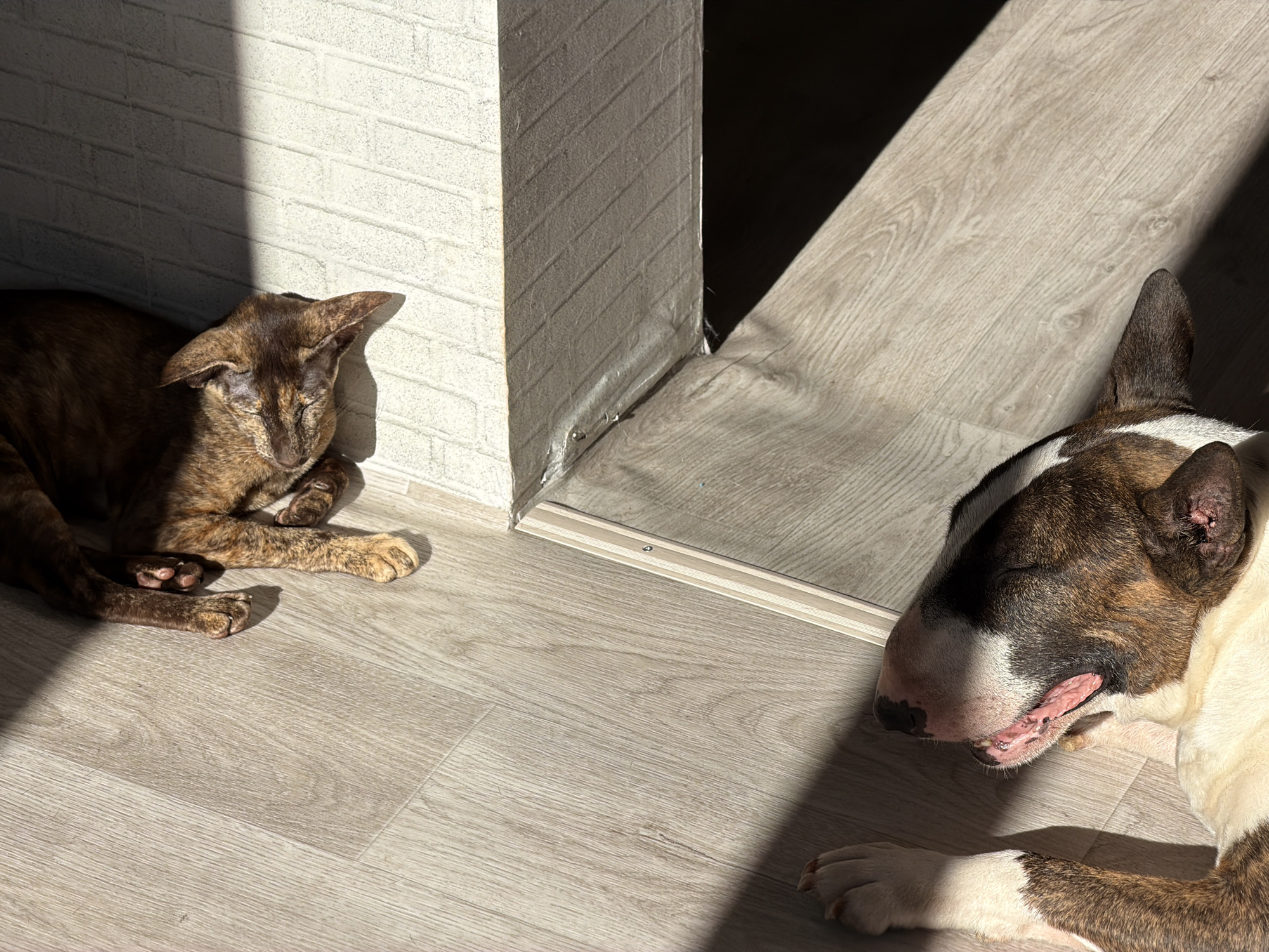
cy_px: 476
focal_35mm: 100
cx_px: 634
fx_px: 3666
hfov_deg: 19.6
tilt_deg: -34.5
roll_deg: +0.4
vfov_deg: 14.8
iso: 20
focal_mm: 16.89
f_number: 2.8
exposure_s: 1/717
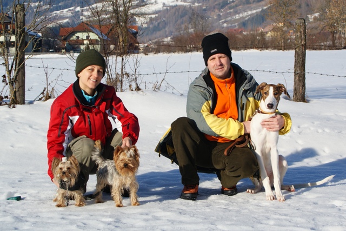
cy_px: 116
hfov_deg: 27.0
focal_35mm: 75
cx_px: 173
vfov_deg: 18.2
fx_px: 721
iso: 100
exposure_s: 1/250
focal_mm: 50
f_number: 9
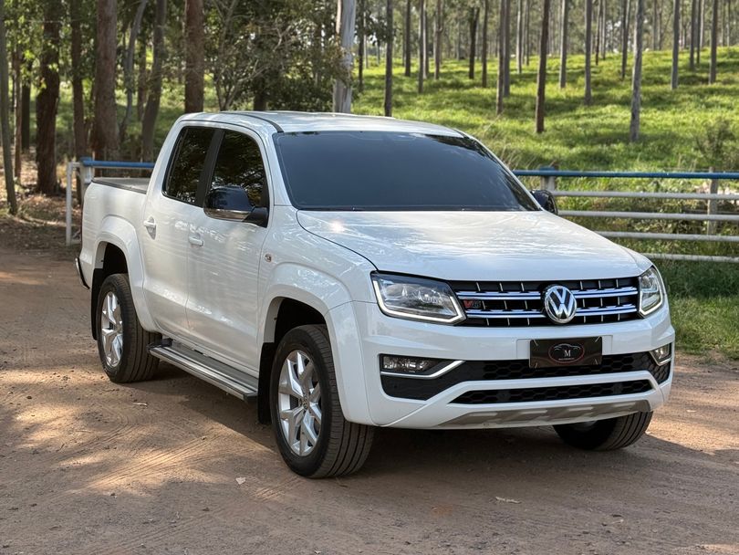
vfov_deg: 30.3
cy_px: 278
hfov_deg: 39.6
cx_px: 370
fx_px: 1025
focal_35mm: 48
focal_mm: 6.76
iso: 64
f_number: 1.78
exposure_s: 1/2088
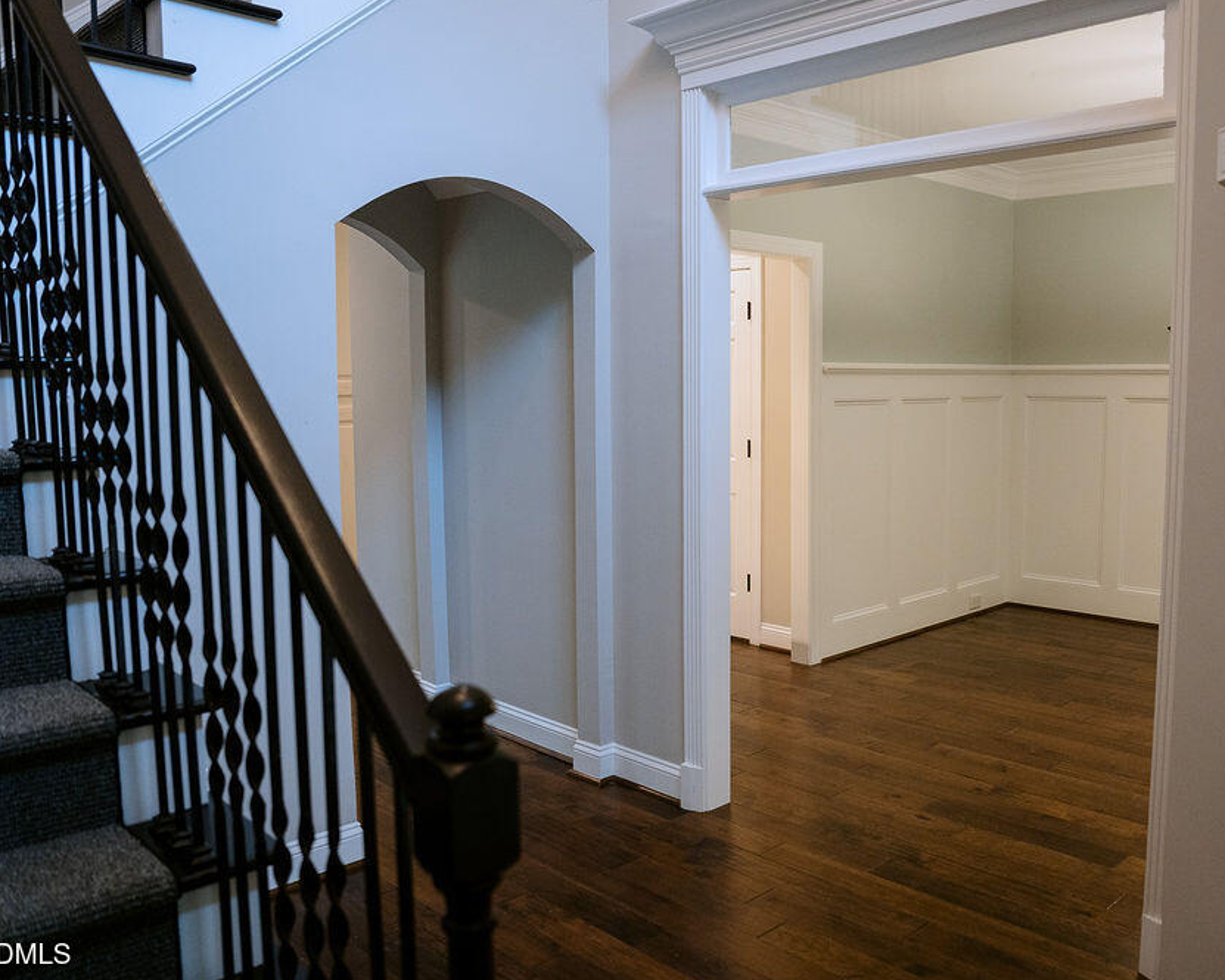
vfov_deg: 50.0
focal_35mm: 29
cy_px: 496
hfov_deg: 59.9
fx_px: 1052
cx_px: 740
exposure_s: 1/200
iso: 2500
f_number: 2.8
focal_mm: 24
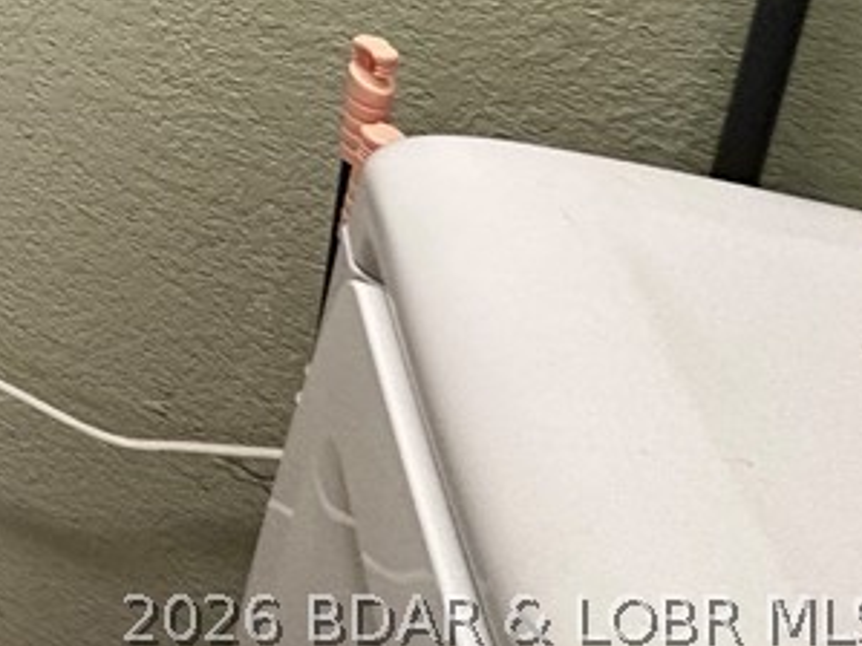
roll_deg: -3.1
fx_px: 1195
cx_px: -571
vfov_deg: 22.0
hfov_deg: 24.6
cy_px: -441
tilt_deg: -11.0
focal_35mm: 48
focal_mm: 2.22
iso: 250
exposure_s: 1/60
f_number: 2.2
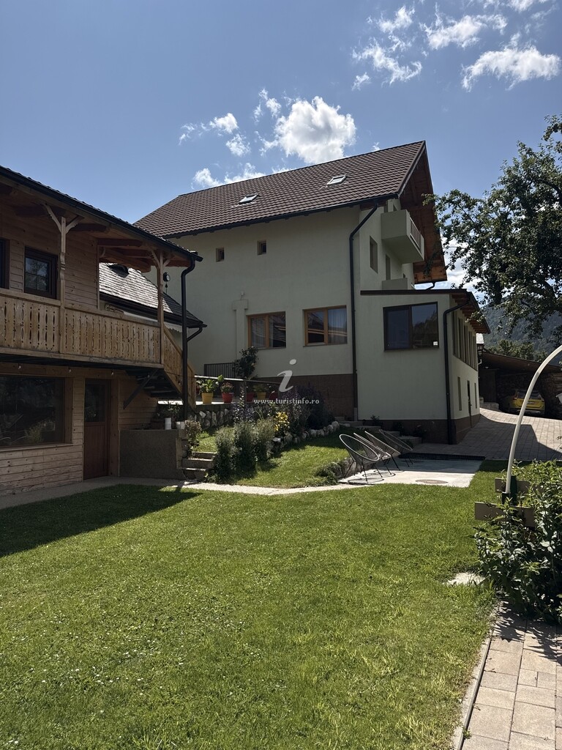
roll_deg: +0.6
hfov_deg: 56.8
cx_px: 281
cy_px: 375
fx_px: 520
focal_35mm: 24
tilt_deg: +3.1
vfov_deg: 71.6
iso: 80
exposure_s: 1/7353
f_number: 1.78
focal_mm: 6.76
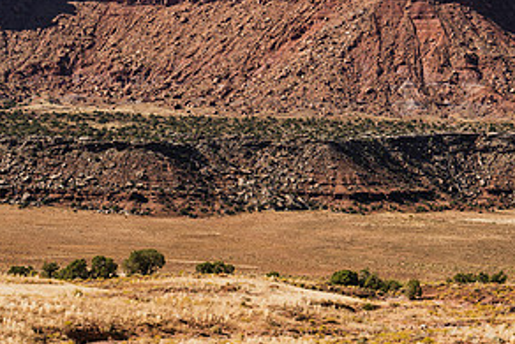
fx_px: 1875
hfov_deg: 15.6
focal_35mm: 131
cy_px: 216
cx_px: 287
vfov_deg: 10.5
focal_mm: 66
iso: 160
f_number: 7.1
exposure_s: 1/640
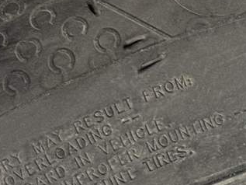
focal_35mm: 242
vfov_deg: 6.1
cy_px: -3
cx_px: 615
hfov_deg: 7.6
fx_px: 1720
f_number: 1.78
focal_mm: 6.76
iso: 320
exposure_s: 1/33
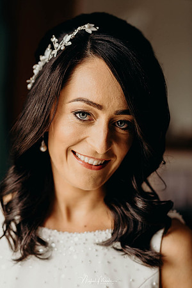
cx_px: 96
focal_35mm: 85
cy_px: 144
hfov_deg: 16.1
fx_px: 680
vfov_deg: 23.9
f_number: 2
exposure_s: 1/200
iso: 400
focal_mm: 85
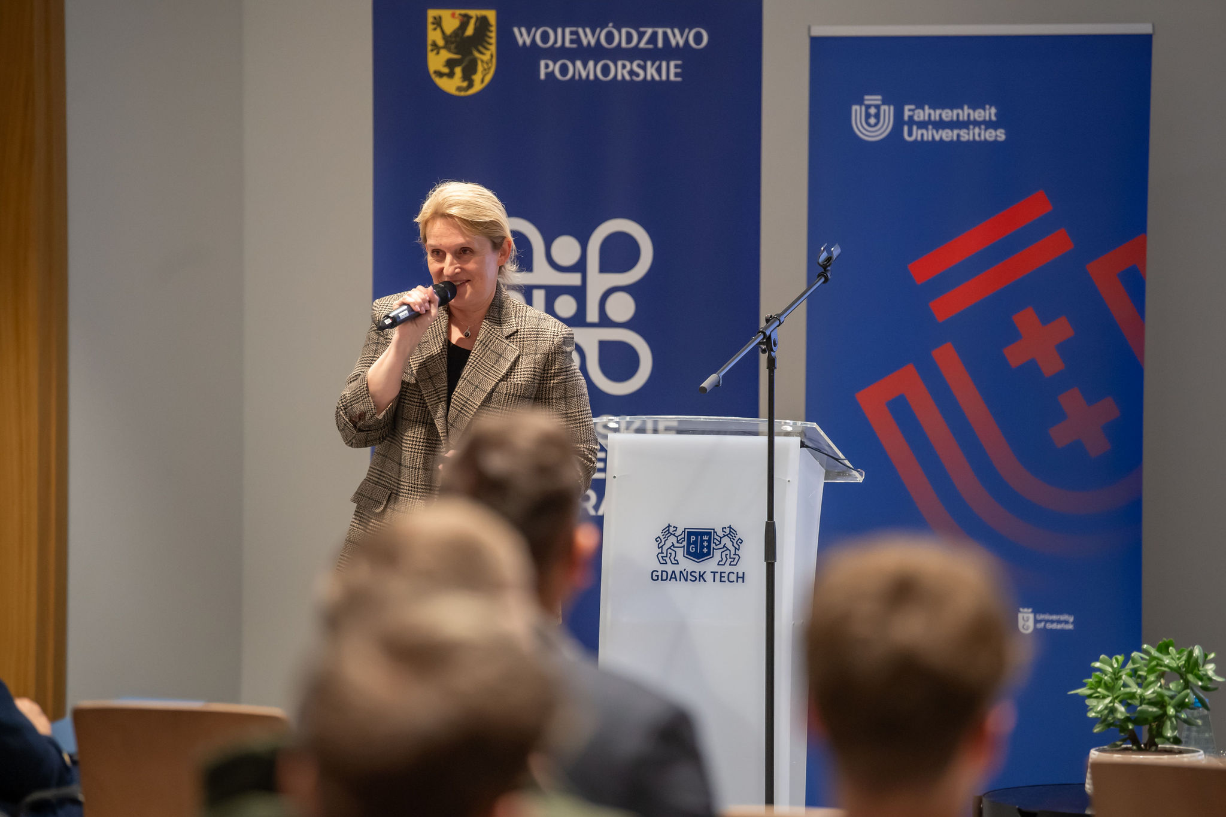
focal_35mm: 177
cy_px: 420
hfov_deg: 11.6
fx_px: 6043
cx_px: 630
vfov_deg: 7.7
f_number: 2.8
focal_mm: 170
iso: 3200
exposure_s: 1/320
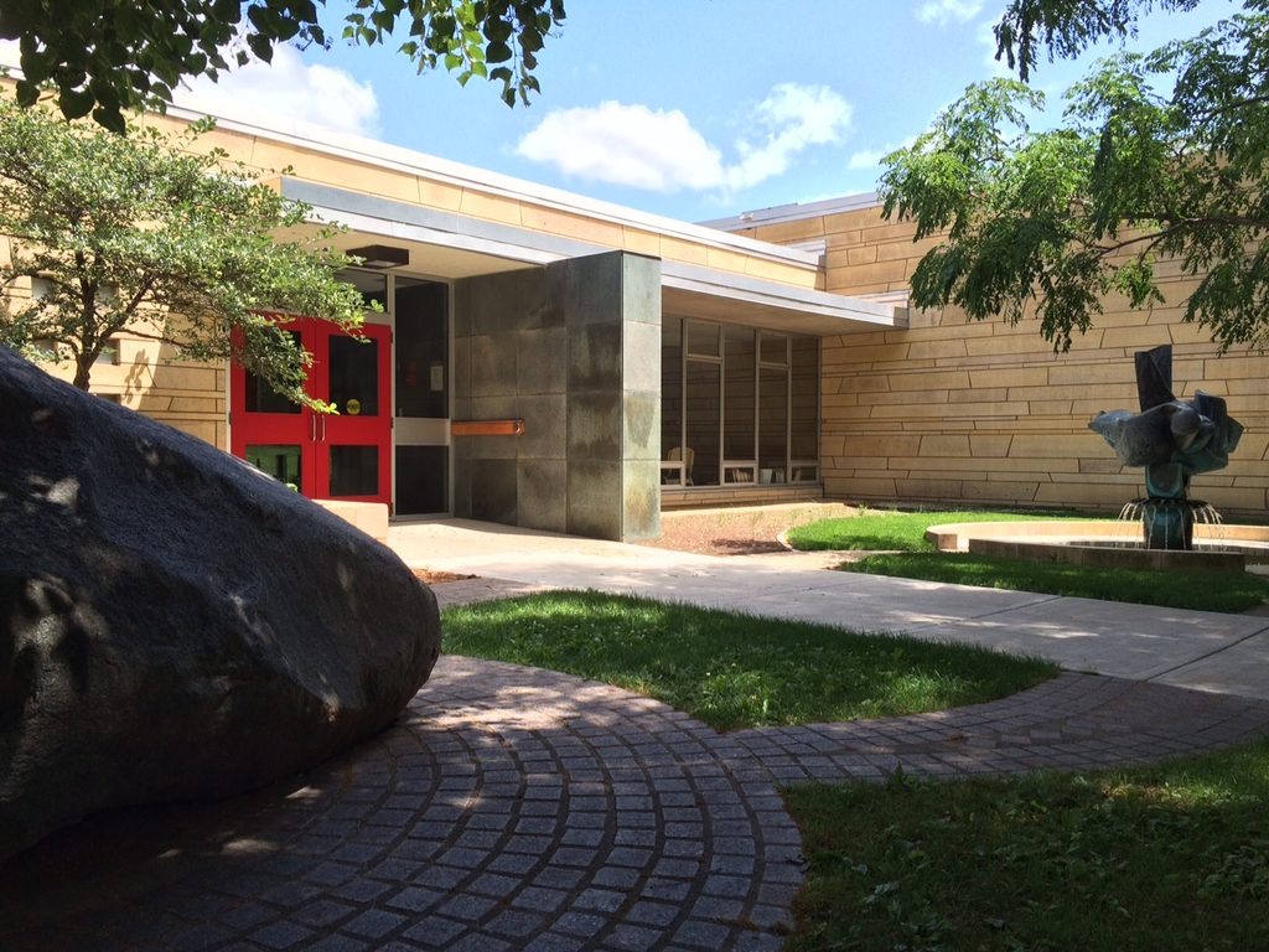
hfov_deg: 61.7
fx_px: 1063
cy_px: 476
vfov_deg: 48.2
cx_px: 634
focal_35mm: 29
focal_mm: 4.15
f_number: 2.2
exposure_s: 1/695
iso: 32
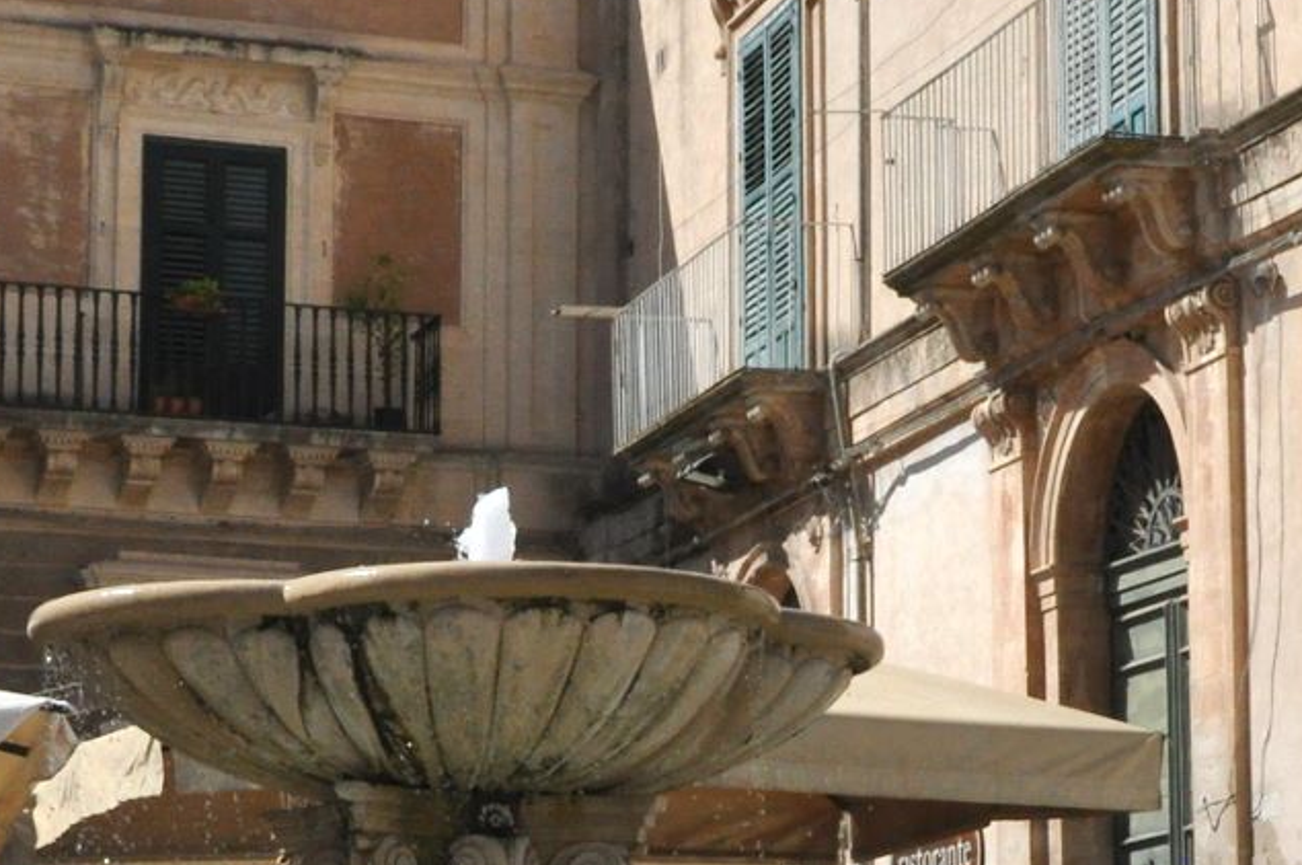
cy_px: 654
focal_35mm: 109
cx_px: 729
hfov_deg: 18.8
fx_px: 3937
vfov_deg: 12.5
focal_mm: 24
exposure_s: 1/320
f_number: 18
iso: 1250
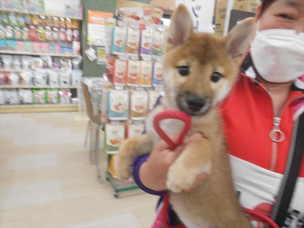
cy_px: 114
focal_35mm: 26
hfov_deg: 67.3
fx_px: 228
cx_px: 152
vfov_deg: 53.1
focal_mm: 4.6
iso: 220
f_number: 3.2
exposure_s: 1/30
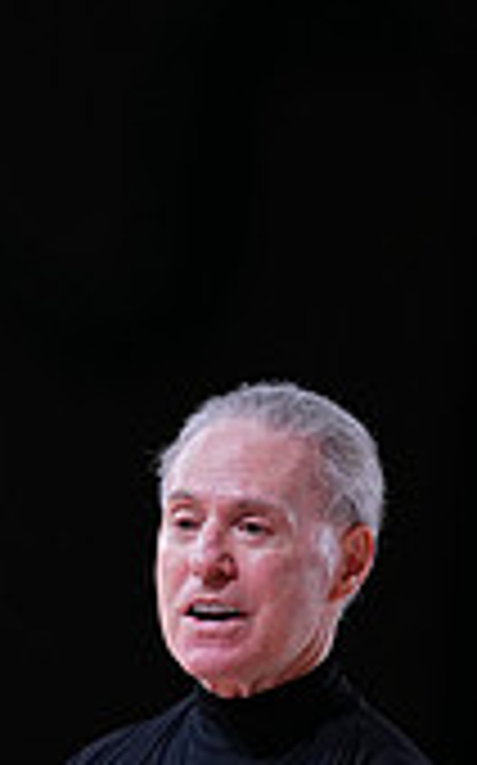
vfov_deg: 3.9
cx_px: 101
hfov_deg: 2.4
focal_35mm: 543
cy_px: 1251
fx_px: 11313
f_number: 4
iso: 1000
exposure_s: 1/400
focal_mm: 156
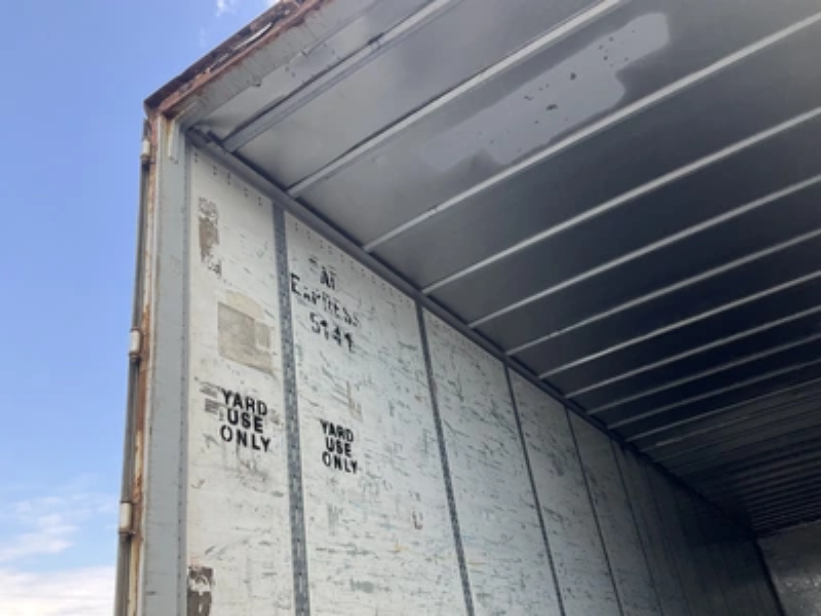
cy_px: 308
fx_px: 688
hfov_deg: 61.7
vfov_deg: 48.2
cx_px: 410
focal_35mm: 29
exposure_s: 1/248
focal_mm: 3
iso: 25
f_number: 1.8
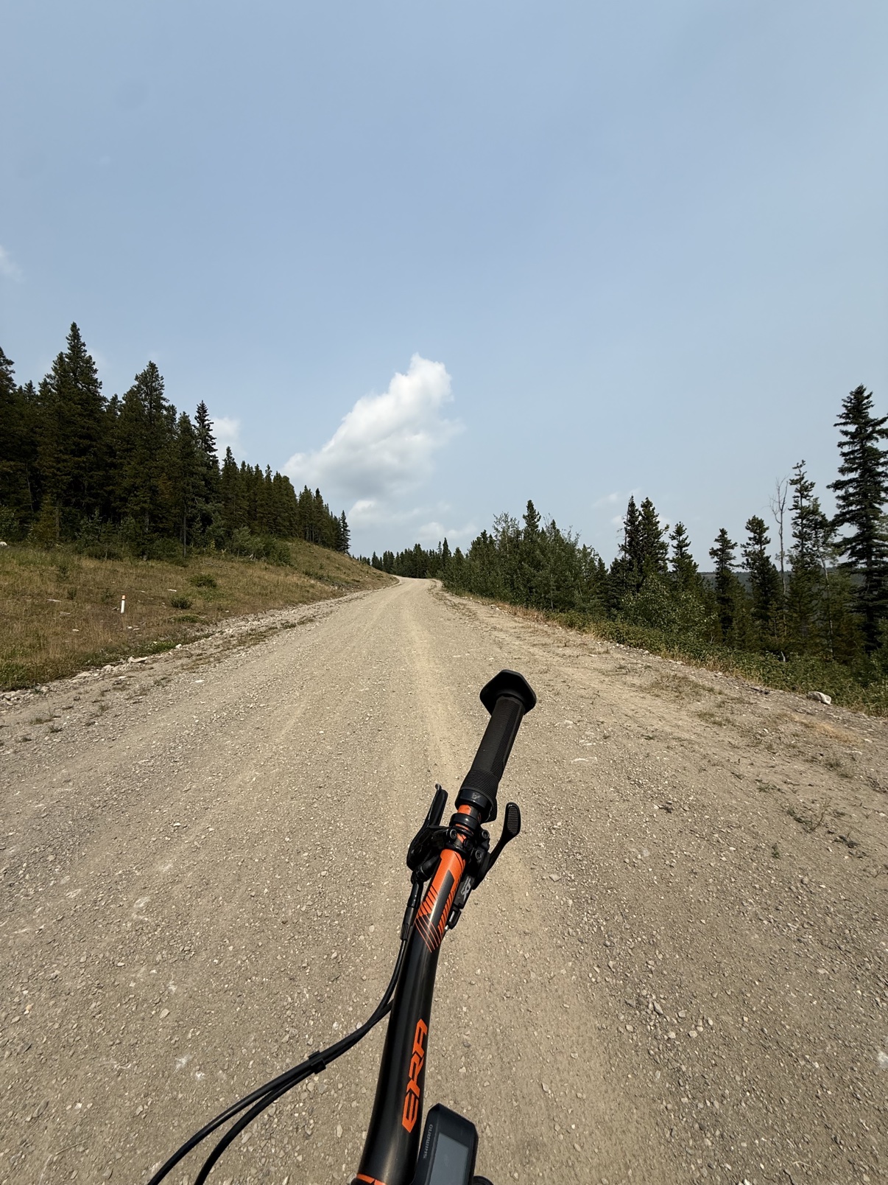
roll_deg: +1.7
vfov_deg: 102.1
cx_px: 444
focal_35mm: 14
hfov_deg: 85.7
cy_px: 592
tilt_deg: +2.8
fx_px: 479
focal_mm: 2.22
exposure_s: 1/3289
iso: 50
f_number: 2.2
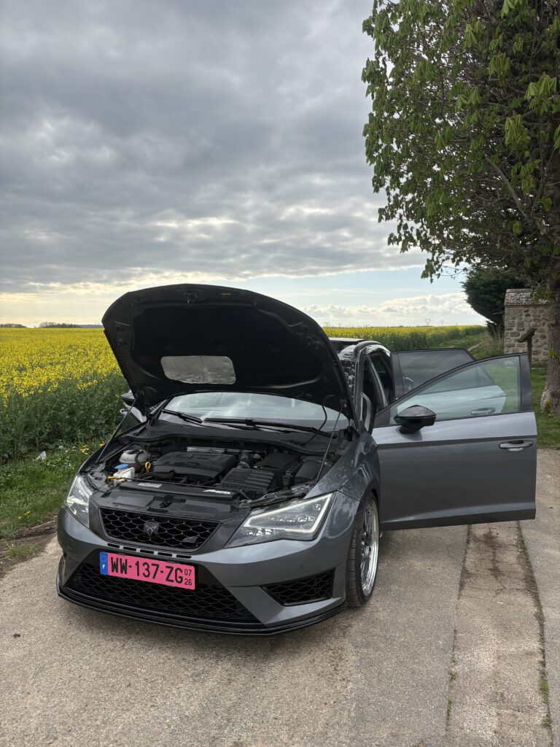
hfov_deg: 53.1
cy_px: 374
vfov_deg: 67.3
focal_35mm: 26
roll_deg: -0.6
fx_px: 561
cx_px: 280
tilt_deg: -3.1
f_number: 1.6
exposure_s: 1/1337
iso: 64
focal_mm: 5.96
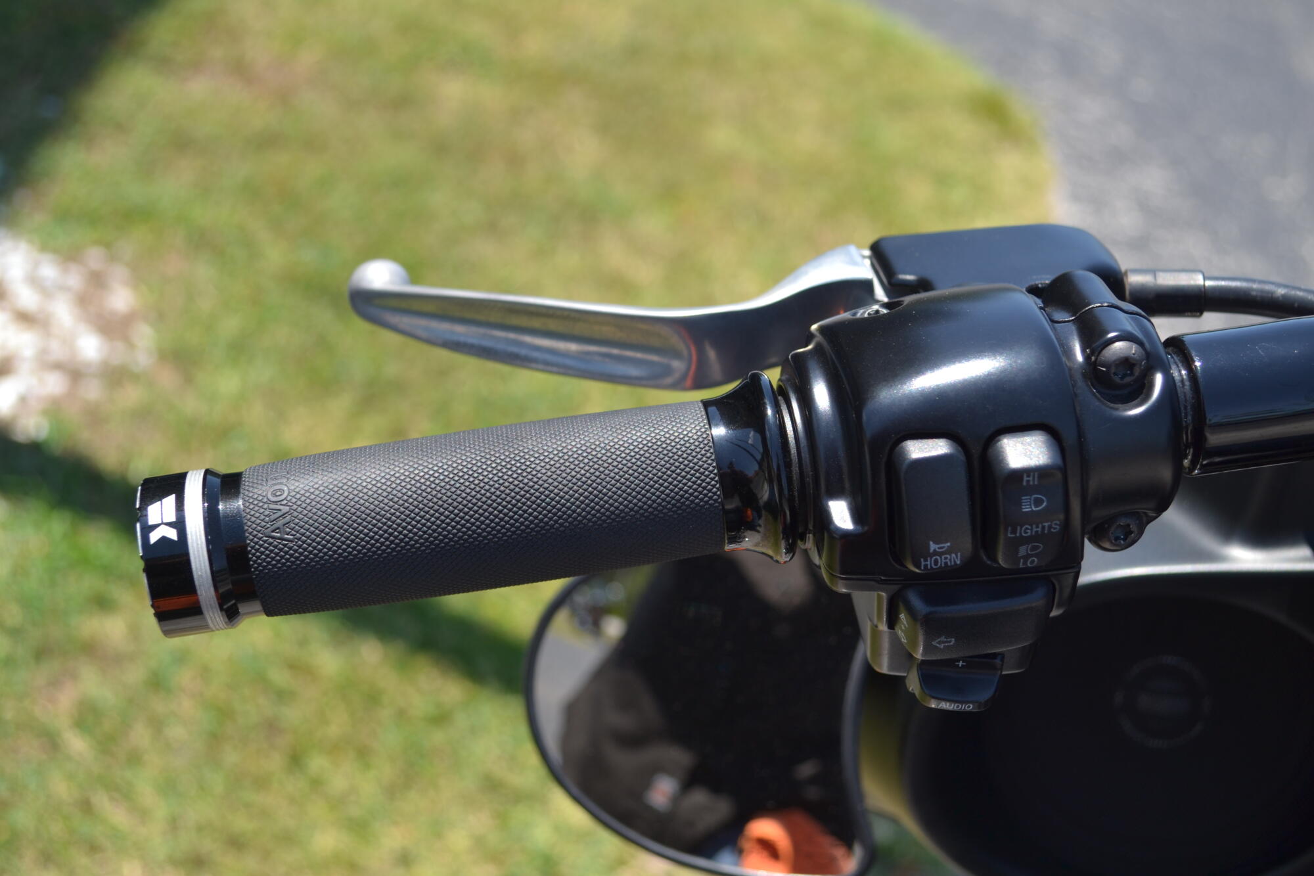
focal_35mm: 52
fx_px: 1916
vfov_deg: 25.7
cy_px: 438
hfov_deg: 37.9
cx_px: 657
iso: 100
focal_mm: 35
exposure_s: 1/250
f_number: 5
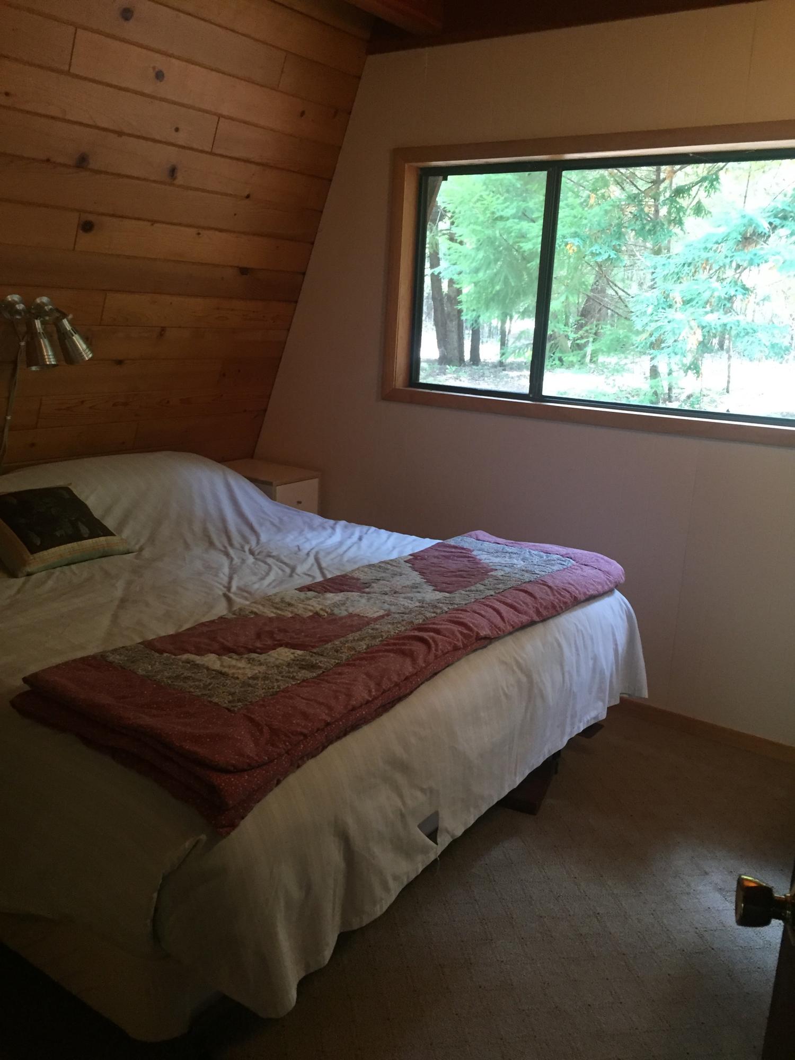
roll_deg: -2.6
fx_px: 888
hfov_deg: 48.2
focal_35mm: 29
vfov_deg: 61.7
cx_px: 398
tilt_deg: -15.1
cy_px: 530
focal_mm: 4.15
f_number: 2.2
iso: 200
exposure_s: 1/30
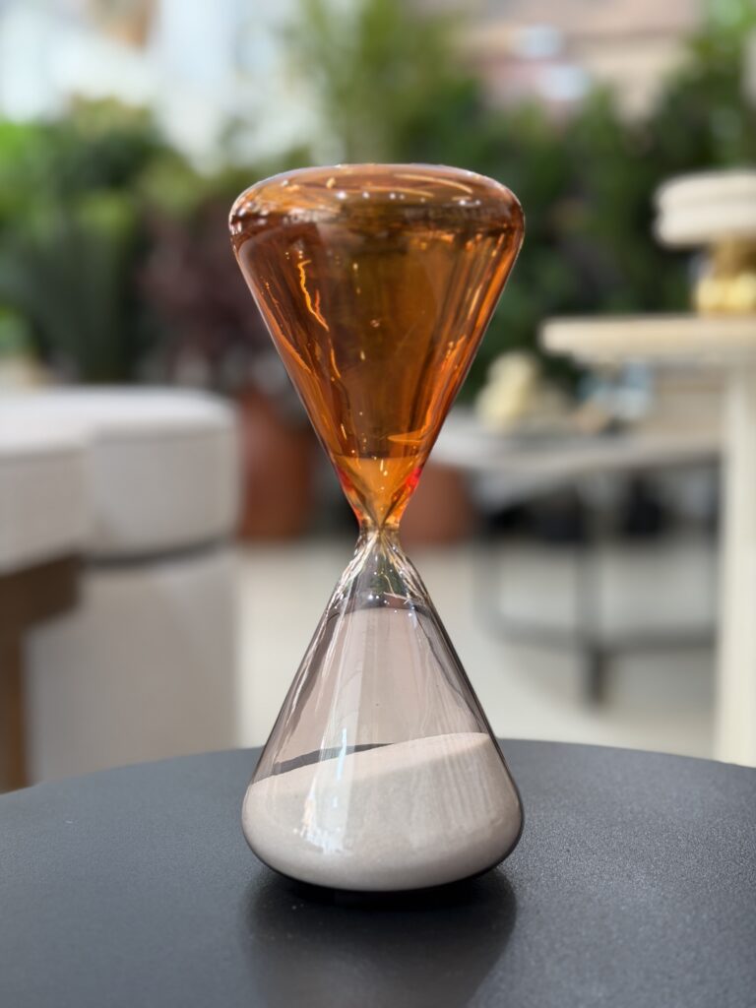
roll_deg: -1.0
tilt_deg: -7.3
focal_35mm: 48
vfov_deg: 39.7
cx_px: 378
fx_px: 1398
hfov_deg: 30.3
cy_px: 504
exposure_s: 1/60
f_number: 1.78
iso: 125
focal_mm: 6.76
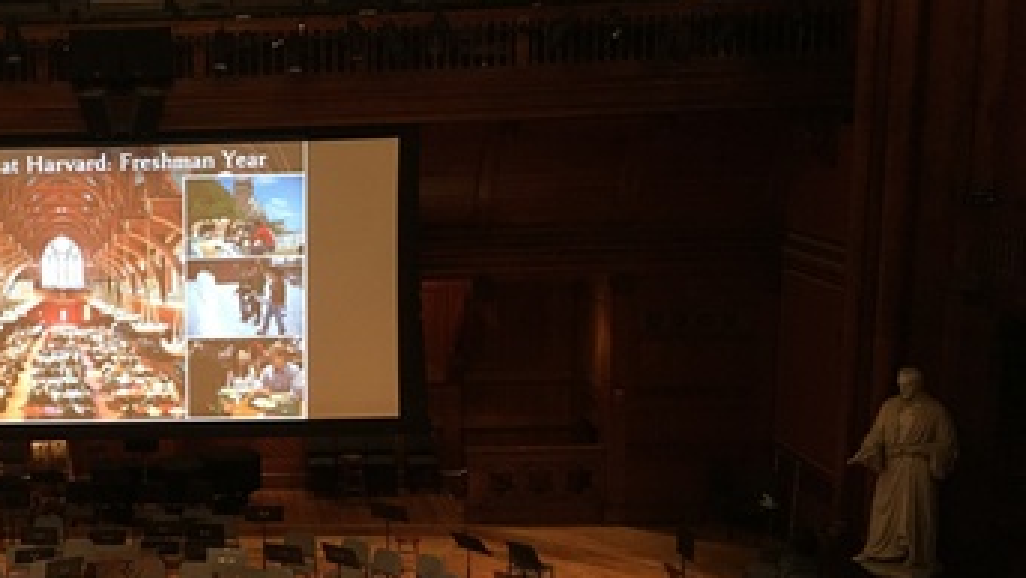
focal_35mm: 59
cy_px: 347
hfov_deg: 33.5
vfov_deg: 20.4
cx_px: 99
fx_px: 1605
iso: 125
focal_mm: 4.15
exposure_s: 1/30
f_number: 2.2
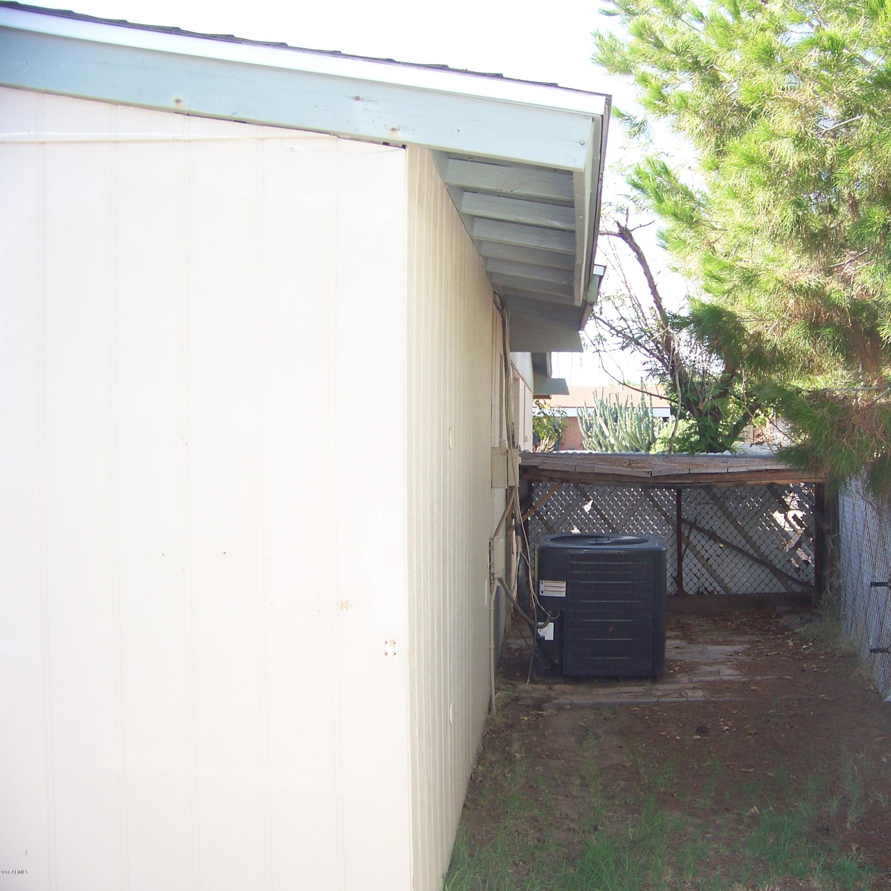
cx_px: 599
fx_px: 1252
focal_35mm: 43
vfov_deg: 39.2
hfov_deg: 38.7
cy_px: 449
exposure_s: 1/125
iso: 64
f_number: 2.8
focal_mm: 5.85
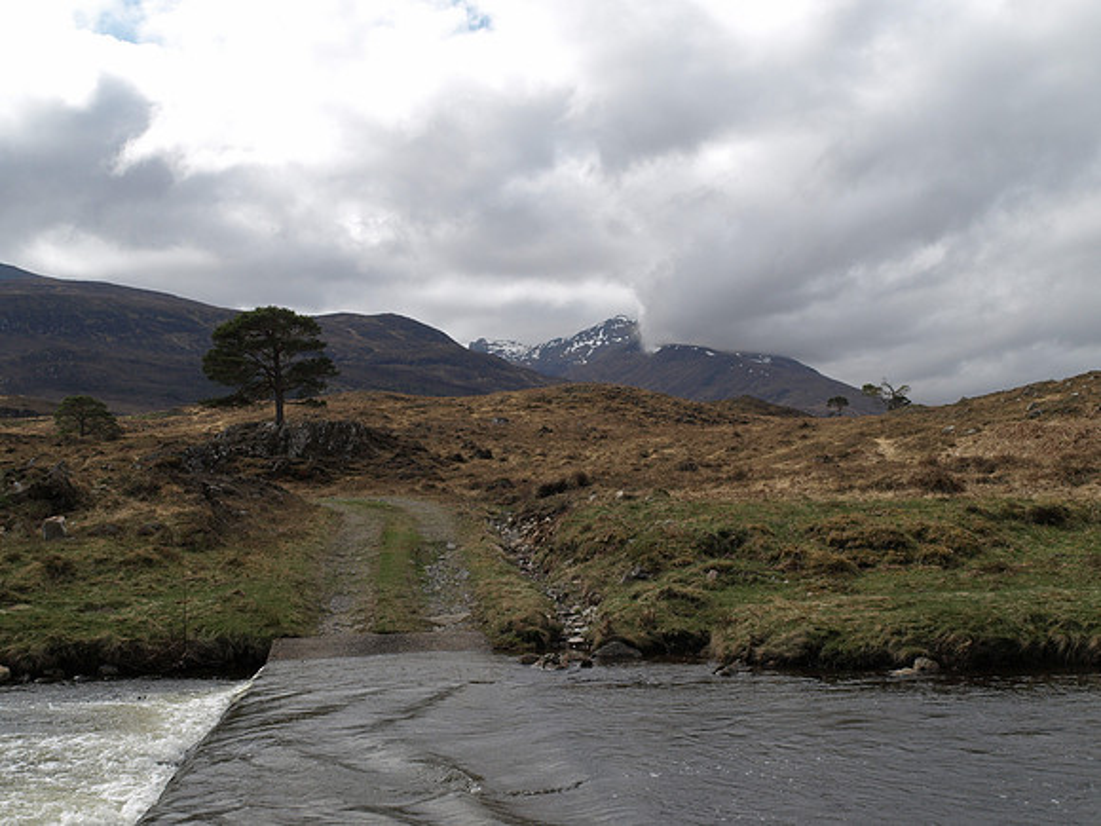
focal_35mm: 46
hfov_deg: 41.2
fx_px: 1463
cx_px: 550
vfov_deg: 31.5
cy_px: 413
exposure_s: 1/320
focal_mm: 23
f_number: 11
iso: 200
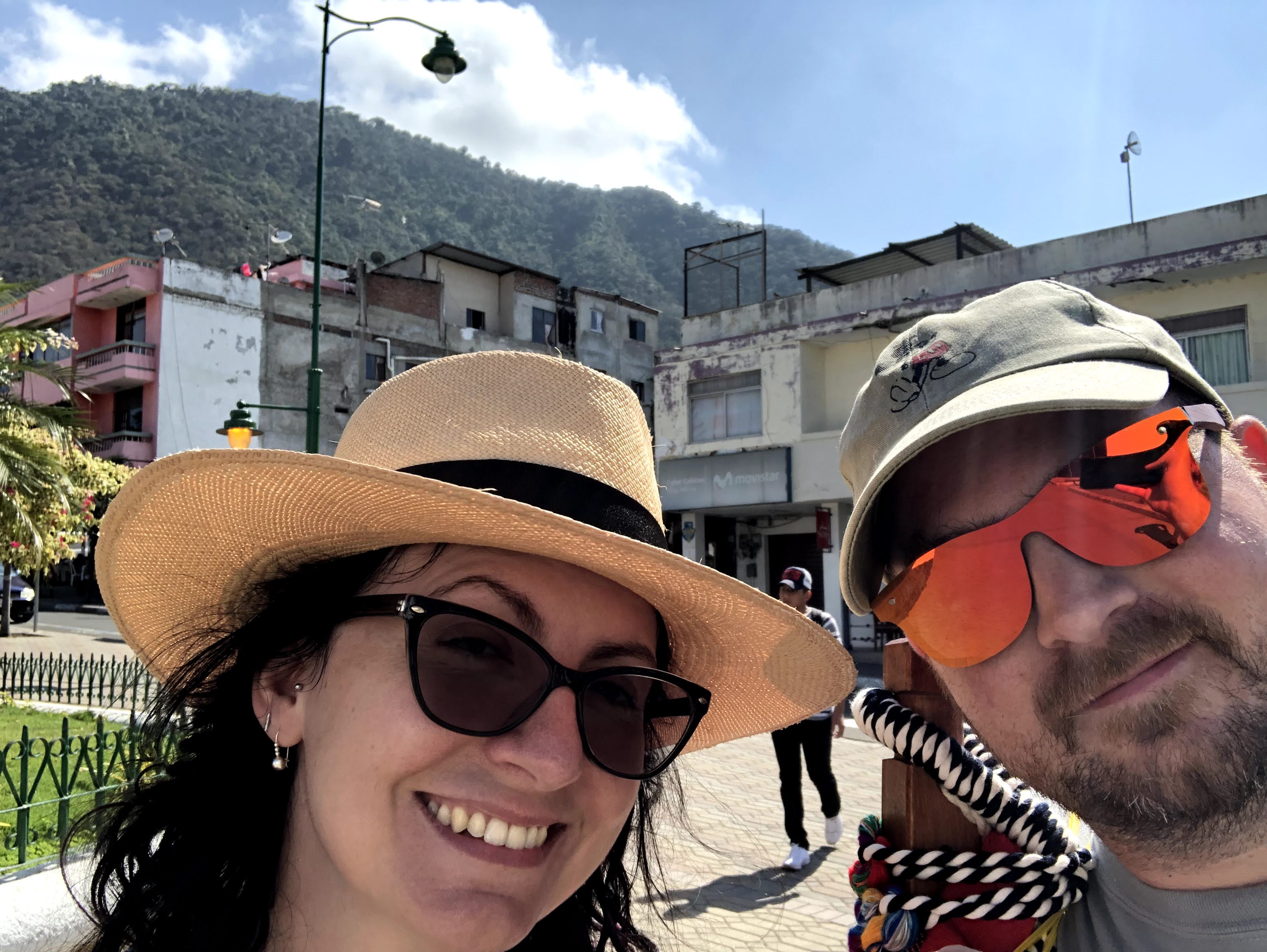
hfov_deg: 56.8
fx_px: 1172
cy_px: 476
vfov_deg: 44.2
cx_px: 634
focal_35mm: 32
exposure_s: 1/405
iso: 20
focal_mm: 2.87
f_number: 2.2
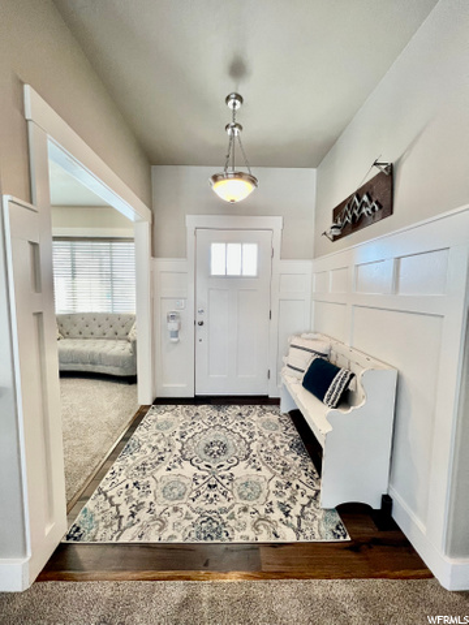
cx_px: 234
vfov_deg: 106.2
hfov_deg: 89.9
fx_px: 235
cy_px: 312
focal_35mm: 13
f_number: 1.8
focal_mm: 1.57
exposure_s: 1/120
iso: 125
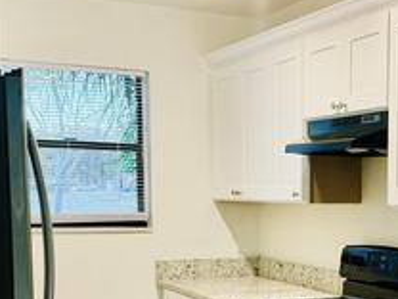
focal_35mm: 74
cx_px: 333
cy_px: 280
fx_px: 851
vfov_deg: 19.5
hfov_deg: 25.7
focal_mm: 6.86
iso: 200
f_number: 1.78
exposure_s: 1/60
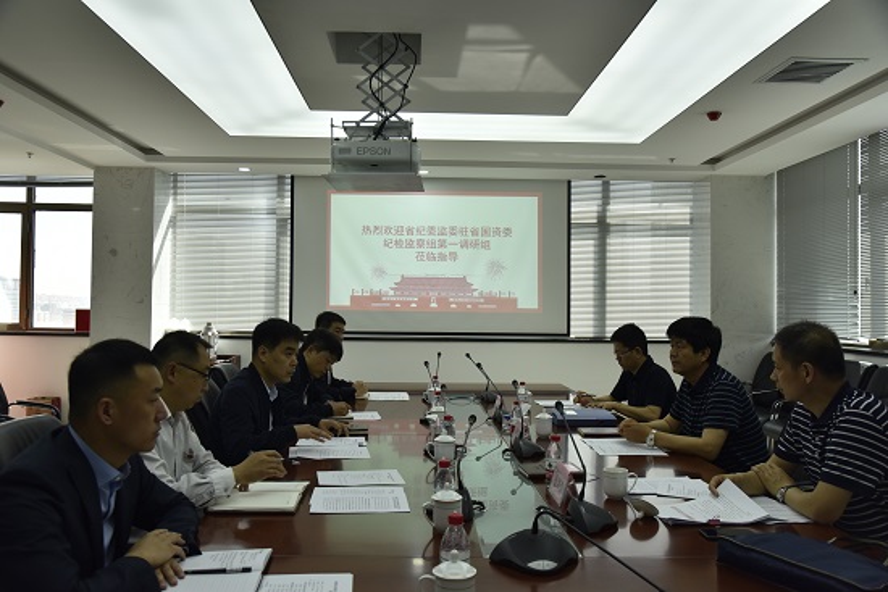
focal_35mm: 28
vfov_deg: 46.4
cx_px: 444
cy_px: 296
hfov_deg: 65.5
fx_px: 691
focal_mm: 28
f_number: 6.3
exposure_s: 1/160
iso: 500
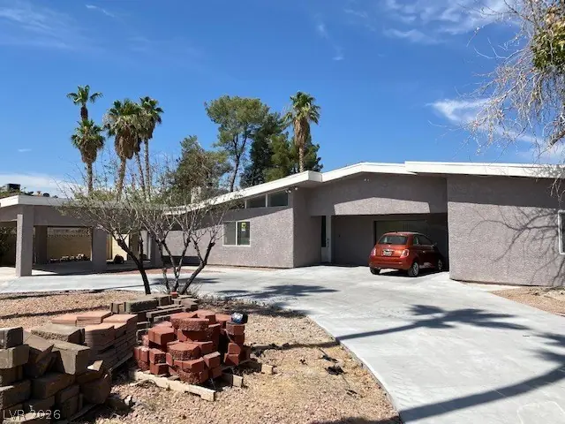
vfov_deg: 53.1
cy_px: 212
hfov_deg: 67.3
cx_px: 282
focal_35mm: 26
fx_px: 424
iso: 32
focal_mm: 4.25
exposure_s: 1/4274
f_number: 1.8
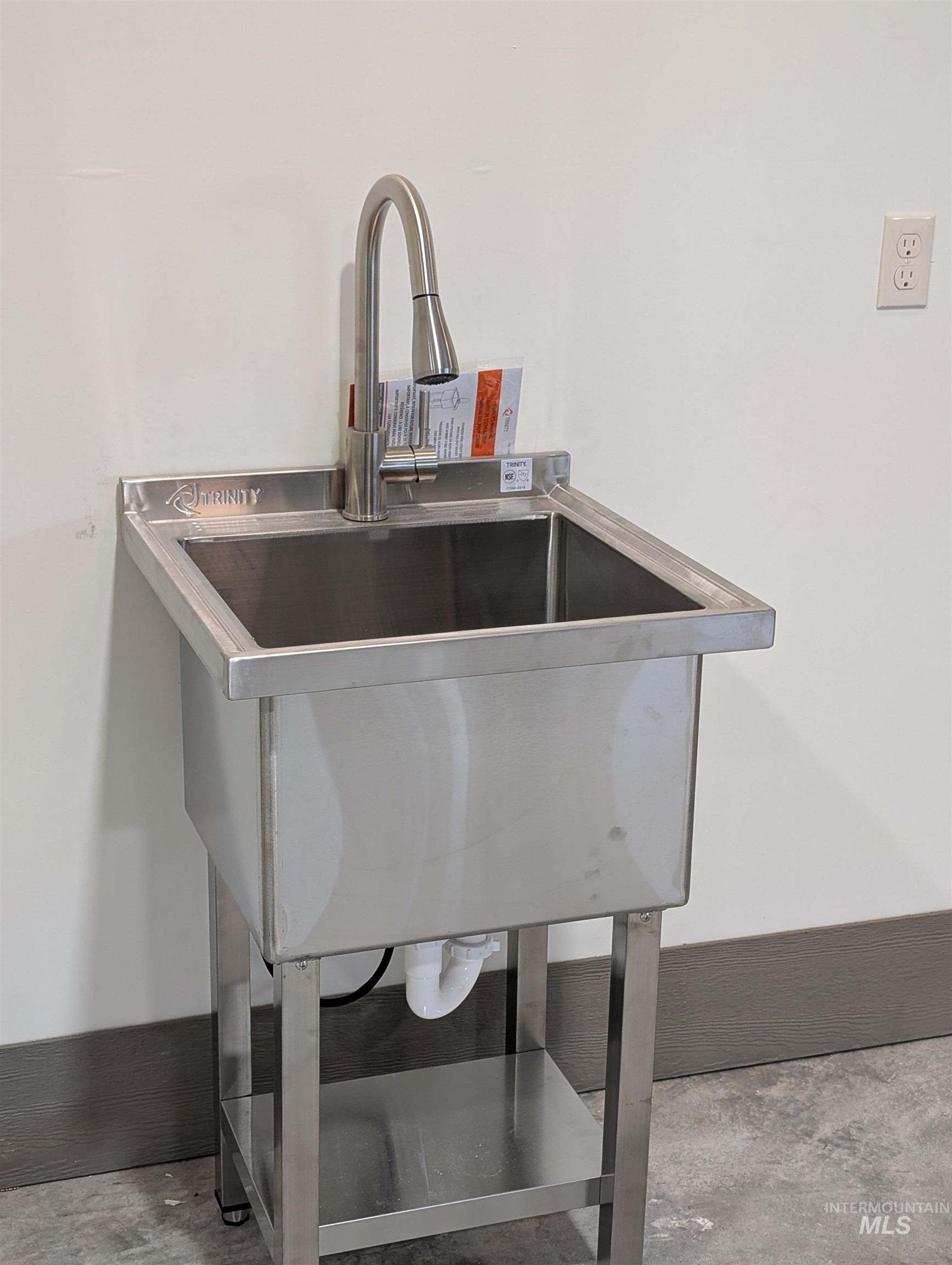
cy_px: 632
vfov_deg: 38.9
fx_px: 1793
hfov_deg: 29.7
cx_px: 476
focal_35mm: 49
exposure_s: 1/60
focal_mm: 6.9
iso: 47
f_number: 1.68
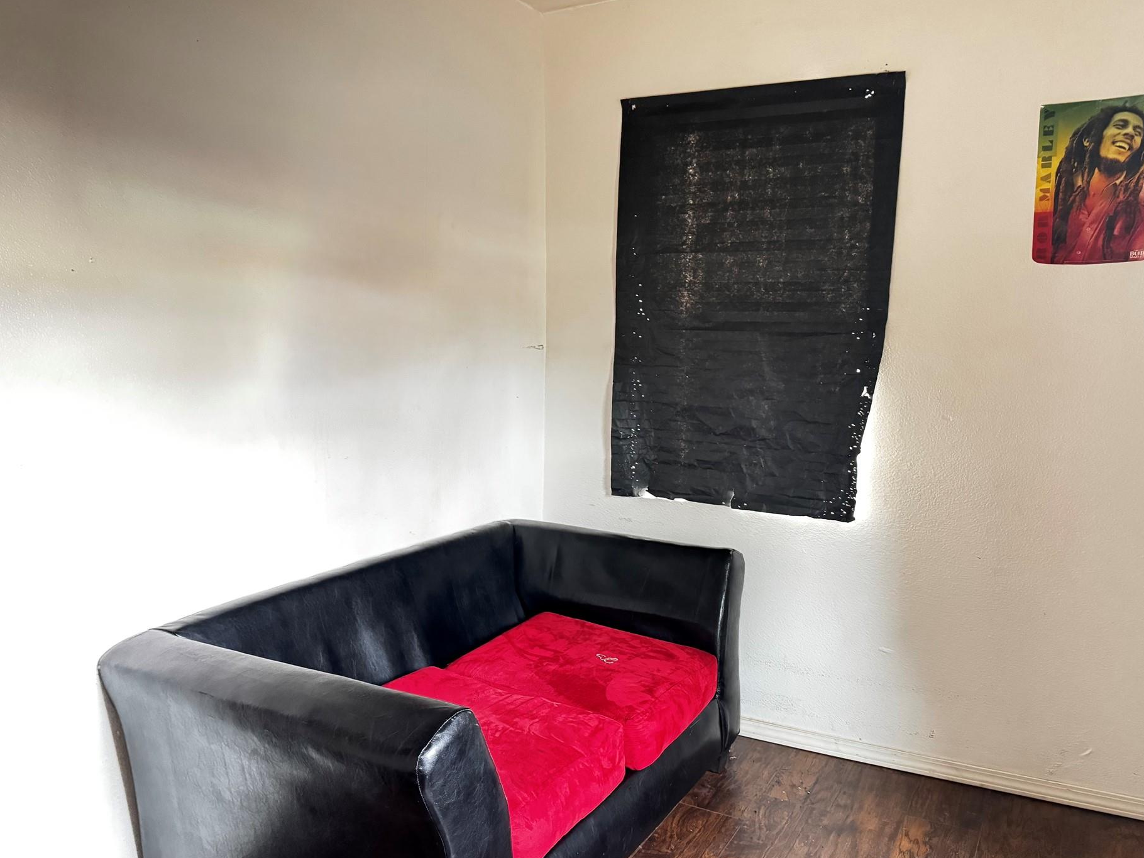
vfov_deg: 51.4
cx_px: 590
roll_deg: -1.5
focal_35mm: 27
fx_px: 892
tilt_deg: -7.0
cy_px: 439
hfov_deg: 65.3
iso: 1600
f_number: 1.78
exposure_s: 1/20
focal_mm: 6.76
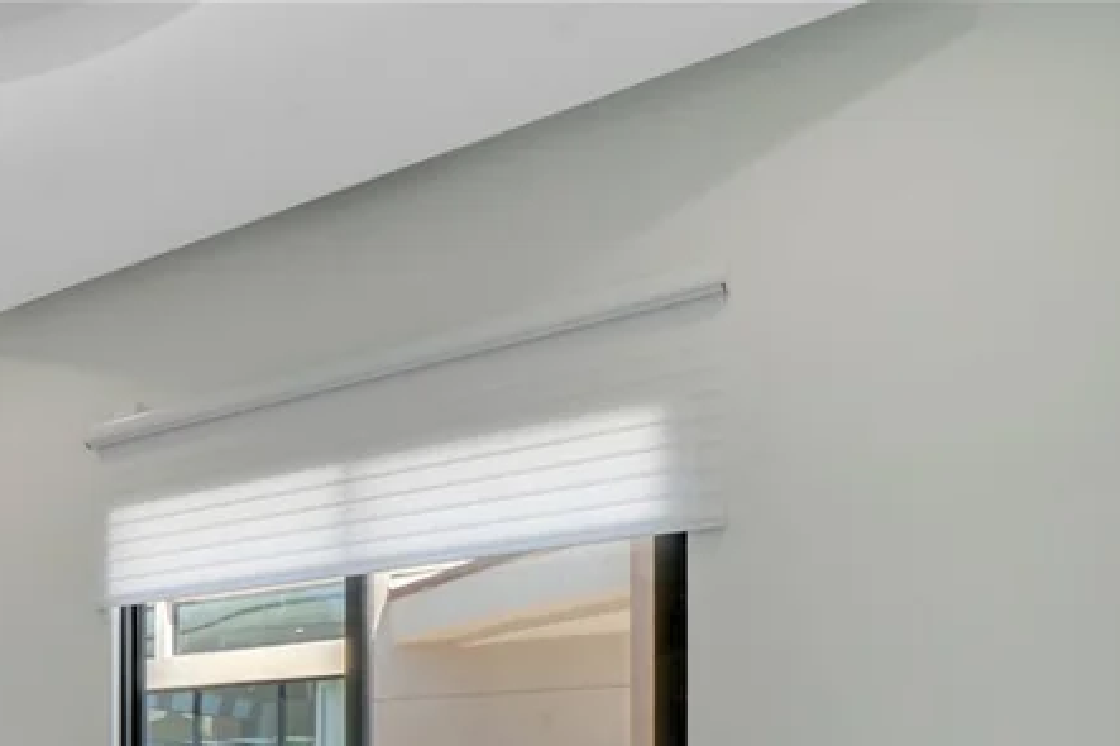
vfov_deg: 31.1
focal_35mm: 37
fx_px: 1151
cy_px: 861
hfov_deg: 41.7
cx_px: -99
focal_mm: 16
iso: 500
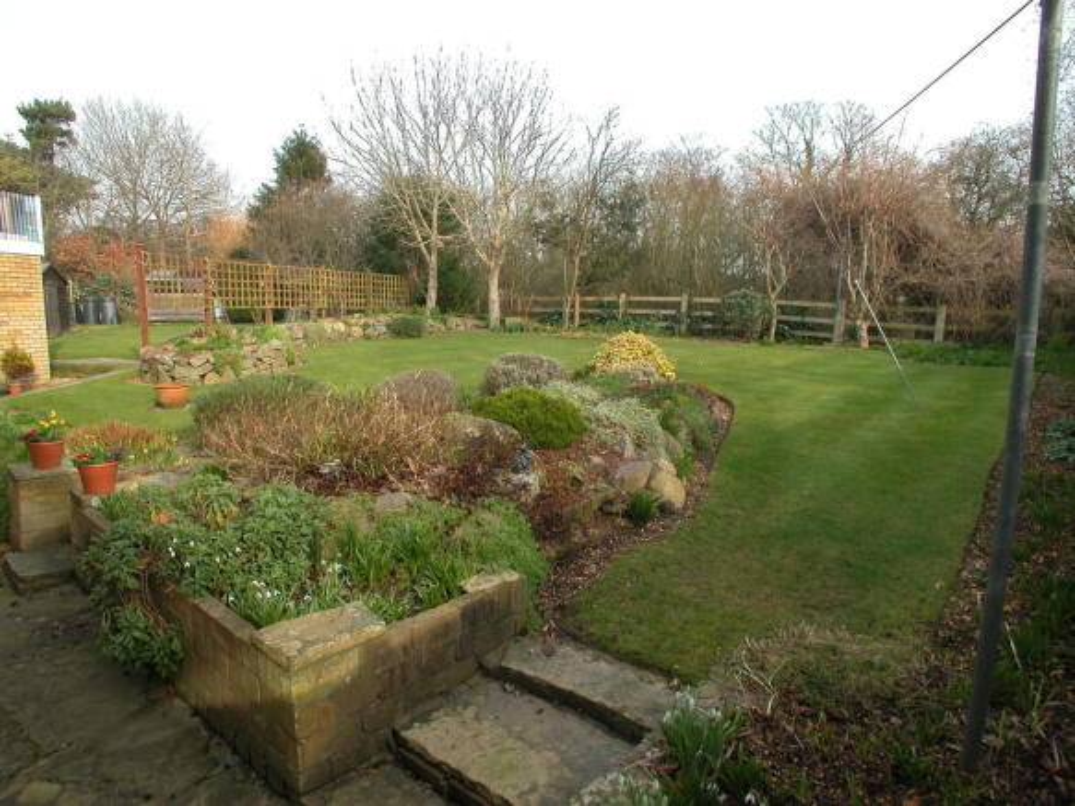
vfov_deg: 49.7
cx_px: 538
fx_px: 869
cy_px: 403
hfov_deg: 63.5
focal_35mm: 28
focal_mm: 7.1
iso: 100
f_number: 4.4
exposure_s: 1/194
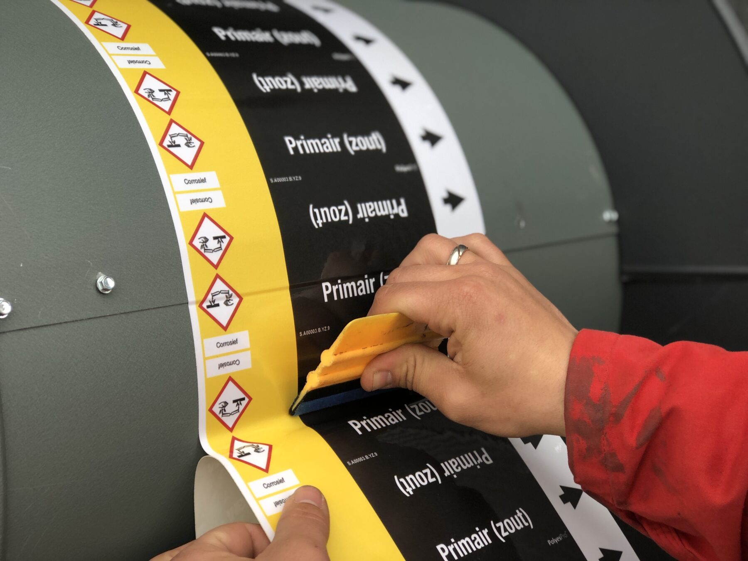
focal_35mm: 57
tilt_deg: -12.6
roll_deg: +1.2
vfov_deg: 25.7
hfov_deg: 33.8
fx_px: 1232
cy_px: 280
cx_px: 374
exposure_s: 1/60
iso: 25
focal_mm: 6.6
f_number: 2.8
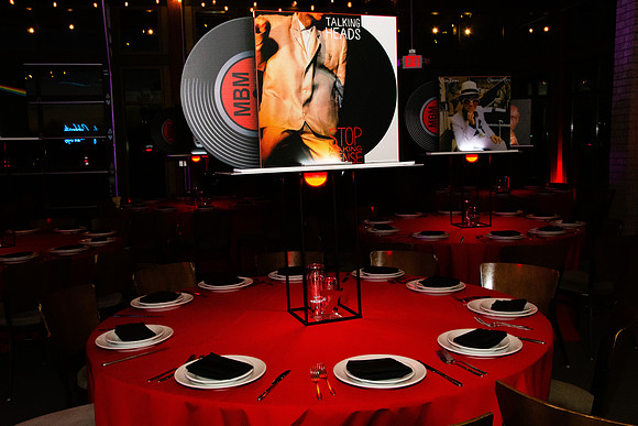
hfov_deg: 53.1
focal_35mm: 36
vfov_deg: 36.9
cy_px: 213
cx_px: 319
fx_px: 638
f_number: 9
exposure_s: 1/100
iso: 4000
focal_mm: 24
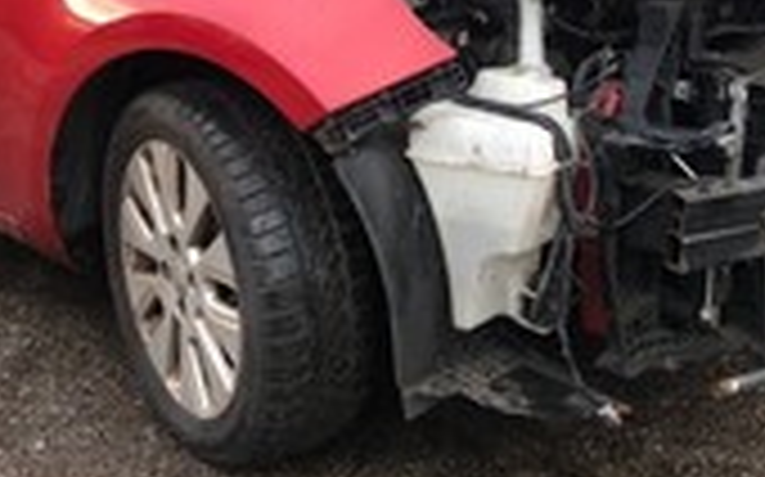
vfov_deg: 20.9
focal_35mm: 61
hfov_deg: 33.2
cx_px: 248
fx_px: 1271
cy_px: 72
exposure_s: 1/30
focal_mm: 4
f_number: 1.8
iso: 25
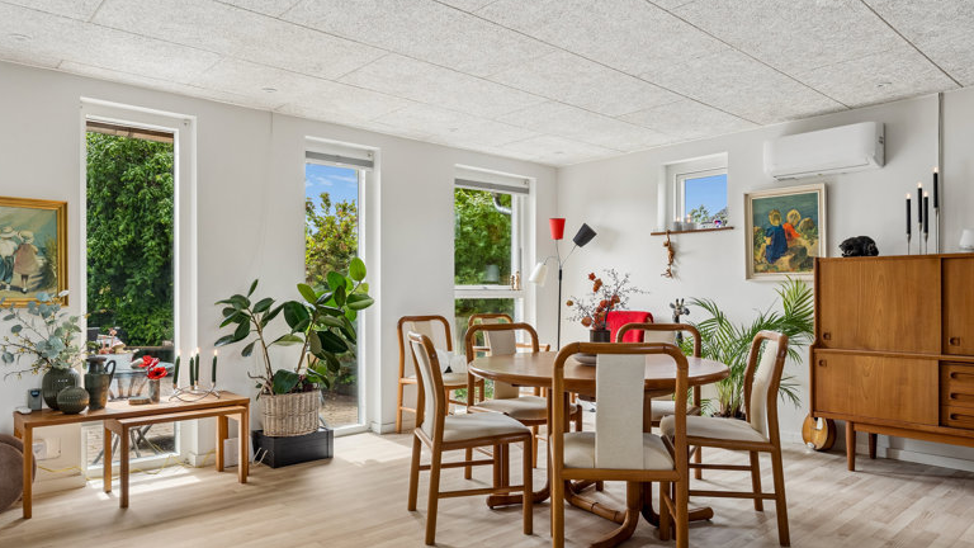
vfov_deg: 46.6
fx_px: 634
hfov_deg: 75.1
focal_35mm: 25
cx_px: 498
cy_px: 309
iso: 200
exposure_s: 1/25
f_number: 8
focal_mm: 22.5
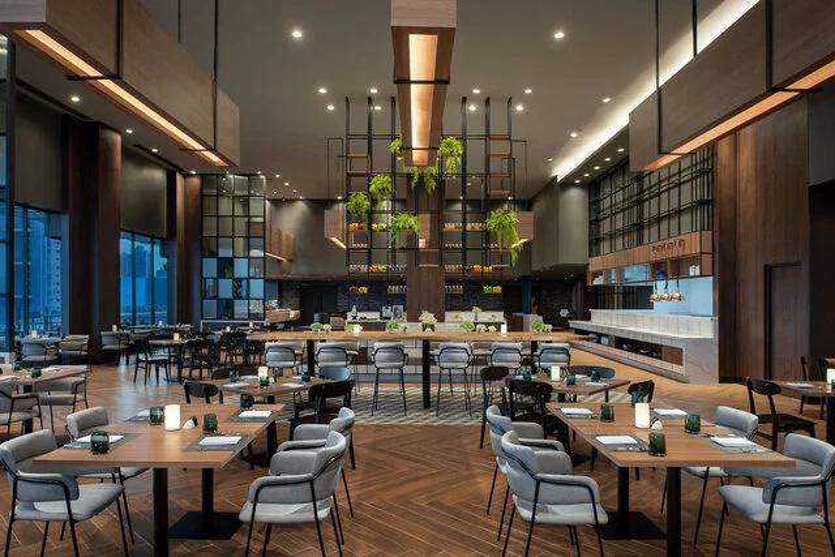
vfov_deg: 53.2
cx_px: 418
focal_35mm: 24
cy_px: 278
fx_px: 557
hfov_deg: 73.7
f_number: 8
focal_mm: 24
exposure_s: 1/20
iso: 320
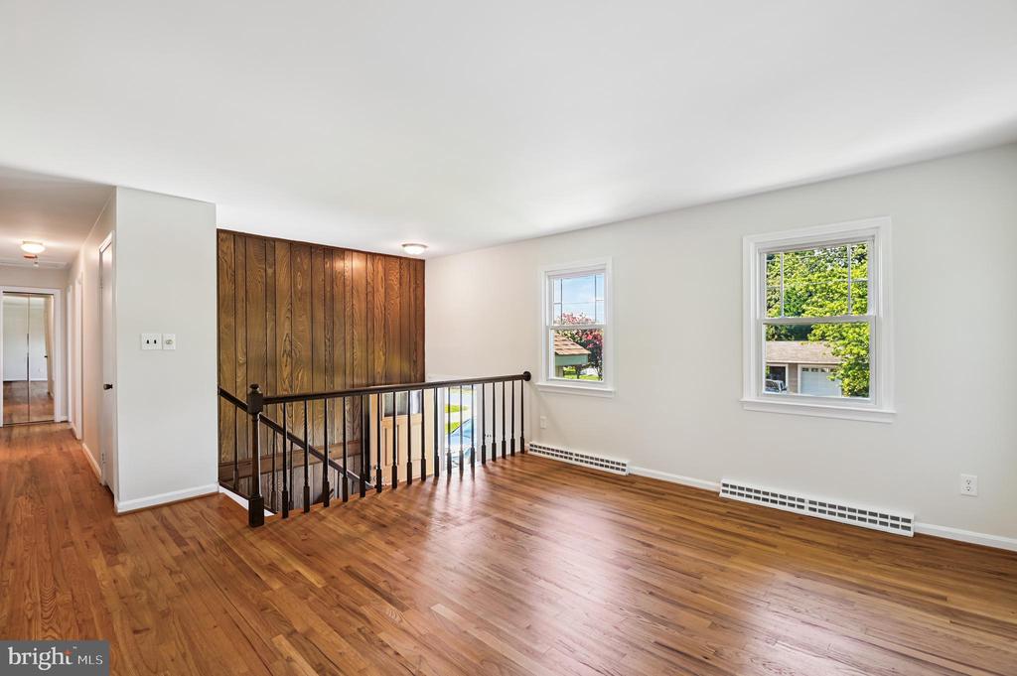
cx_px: 508
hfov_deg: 96.8
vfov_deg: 73.7
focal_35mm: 16
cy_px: 338
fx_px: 452
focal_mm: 16
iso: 100
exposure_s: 1/6
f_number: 8
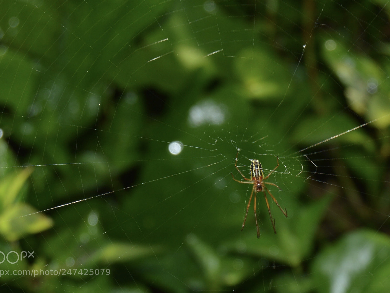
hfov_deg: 23.0
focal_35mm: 85
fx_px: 958
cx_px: 187
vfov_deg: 17.4
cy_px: 147
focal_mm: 52
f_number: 7.1
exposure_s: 1/100
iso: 100
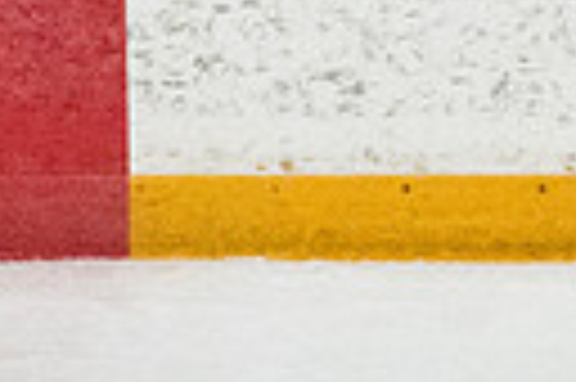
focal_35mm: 1356
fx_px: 21668
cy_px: 85
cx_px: -540
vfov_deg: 1.0
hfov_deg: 1.5
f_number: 5
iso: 8000
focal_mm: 200
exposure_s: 1/1600
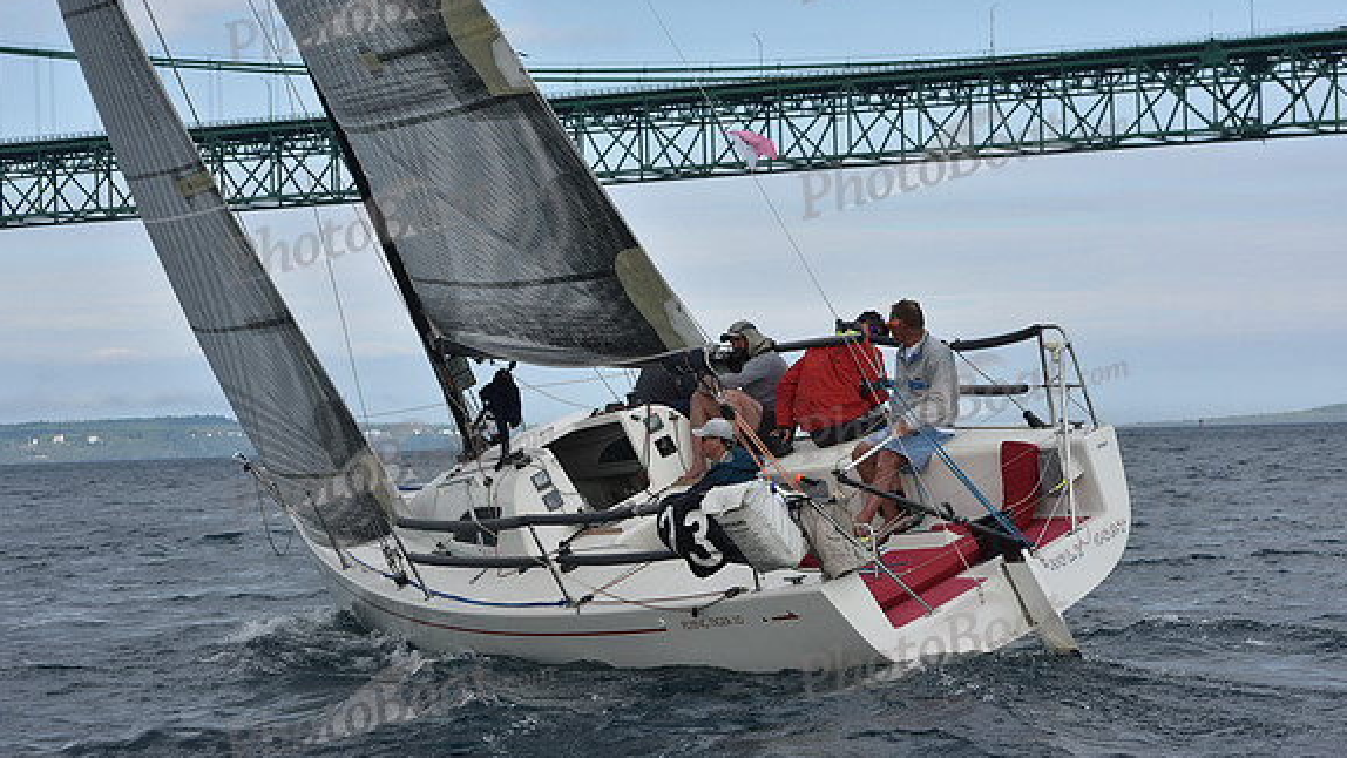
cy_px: 313
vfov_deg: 11.2
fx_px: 3858
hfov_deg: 19.8
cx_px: 678
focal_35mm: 108
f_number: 10
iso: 400
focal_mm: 102
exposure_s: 1/800
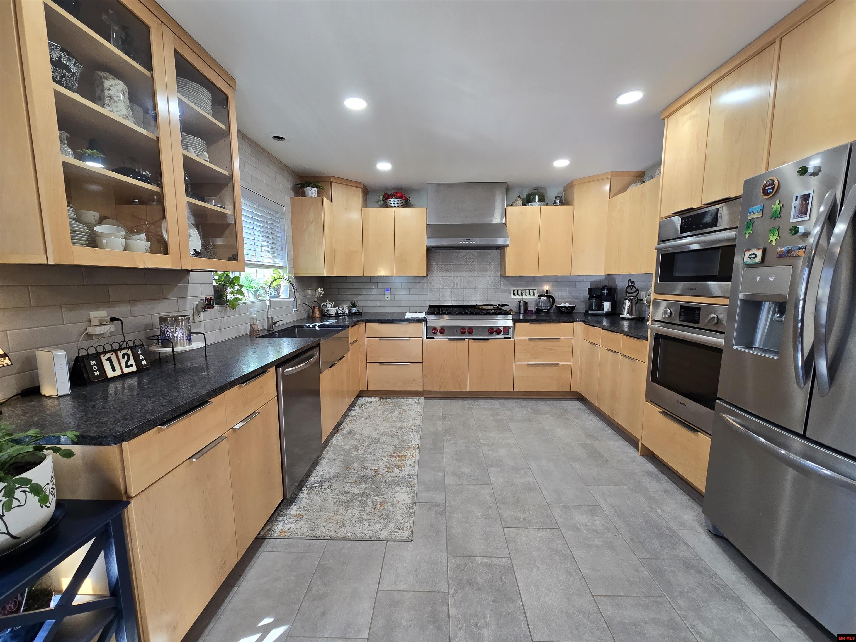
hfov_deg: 106.2
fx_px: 321
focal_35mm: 13
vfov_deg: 89.9
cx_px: 428
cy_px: 321
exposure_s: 1/60
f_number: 2.2
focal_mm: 2.2
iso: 125
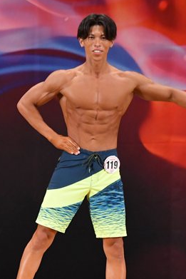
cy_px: 170
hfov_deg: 3.1
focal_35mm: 446
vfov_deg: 4.6
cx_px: 85
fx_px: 3453
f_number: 5.6
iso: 3200
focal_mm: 150
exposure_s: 1/400
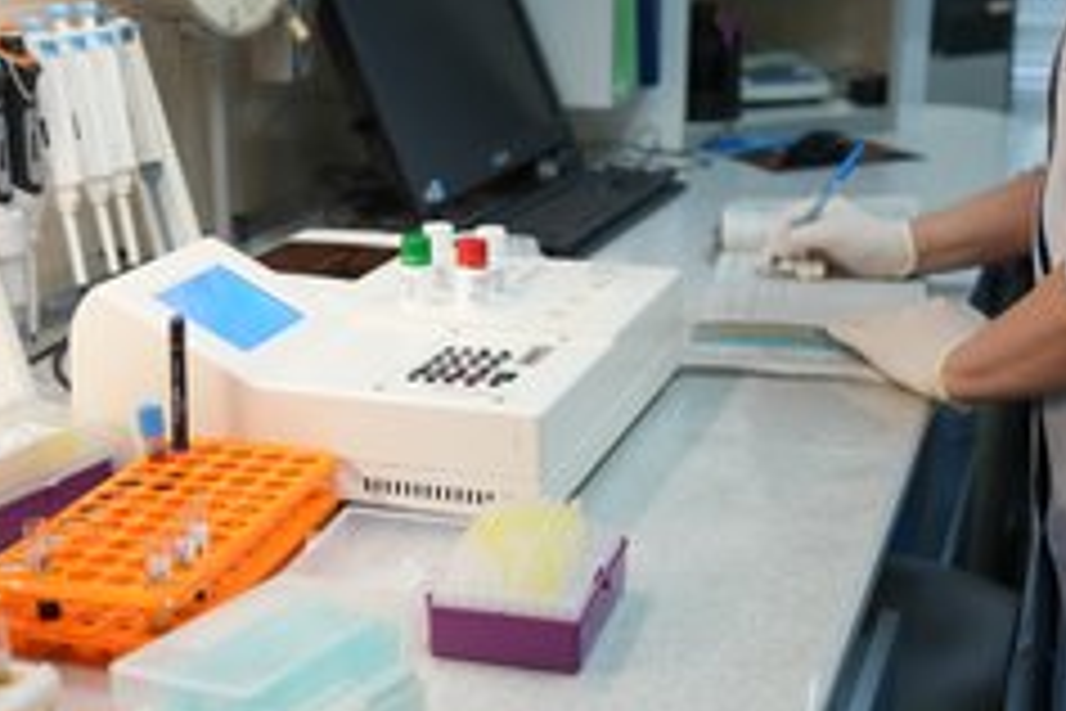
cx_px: 468
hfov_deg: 33.9
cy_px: 380
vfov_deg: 23.0
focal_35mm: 59
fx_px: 1747
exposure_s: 1/250
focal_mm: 35
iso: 640
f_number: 2.8
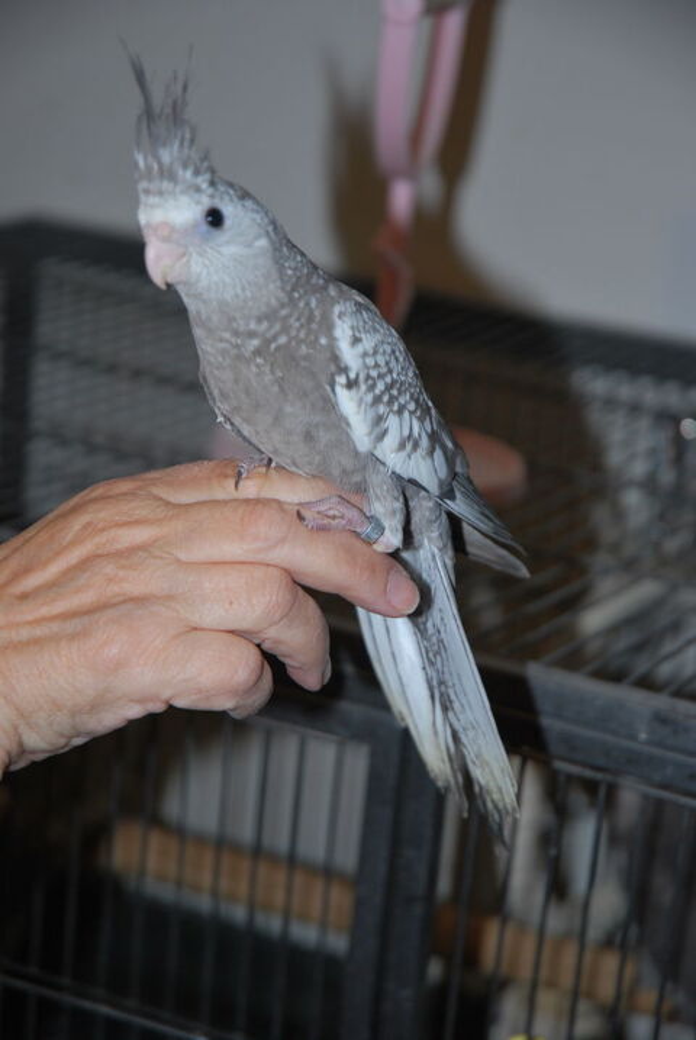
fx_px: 3036
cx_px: 348
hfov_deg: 13.1
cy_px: 520
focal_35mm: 105
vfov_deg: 19.4
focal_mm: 70
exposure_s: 1/60
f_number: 4.5
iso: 200
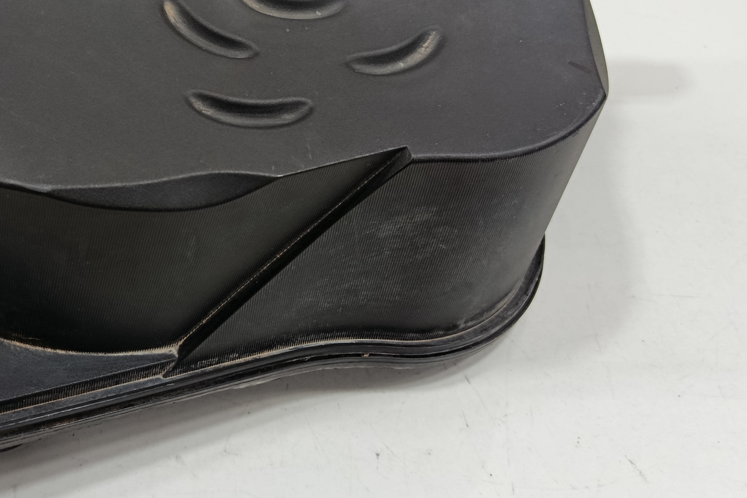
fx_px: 954
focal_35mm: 46
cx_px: 198
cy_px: 124
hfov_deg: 41.6
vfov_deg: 28.8
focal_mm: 5.24
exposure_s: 1/50
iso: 645
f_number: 1.7
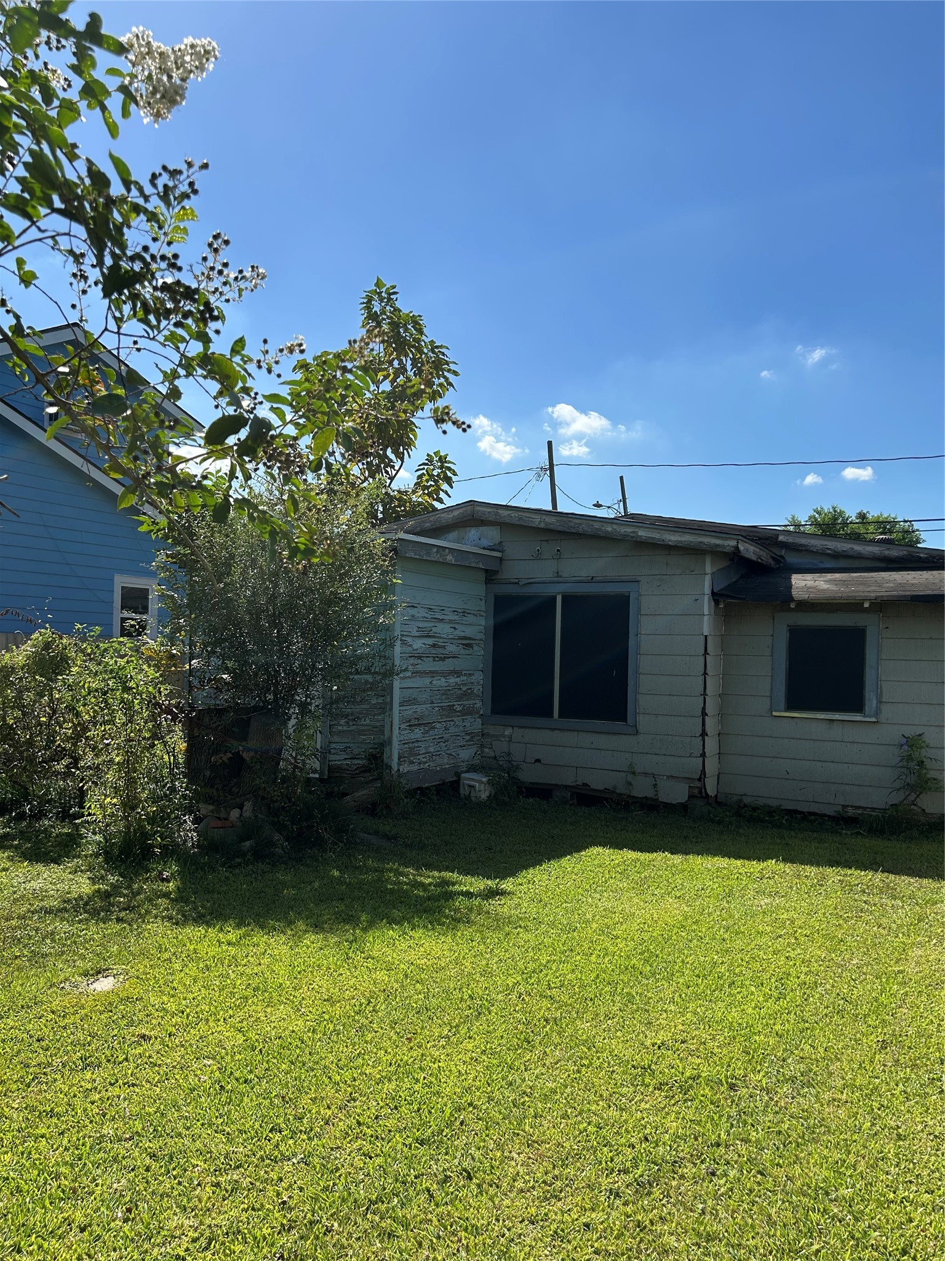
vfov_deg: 67.3
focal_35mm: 26
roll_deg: -0.8
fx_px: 946
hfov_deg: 53.1
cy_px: 630
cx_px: 472
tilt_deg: +1.6
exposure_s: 1/4115
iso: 50
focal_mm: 5.7
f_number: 1.5
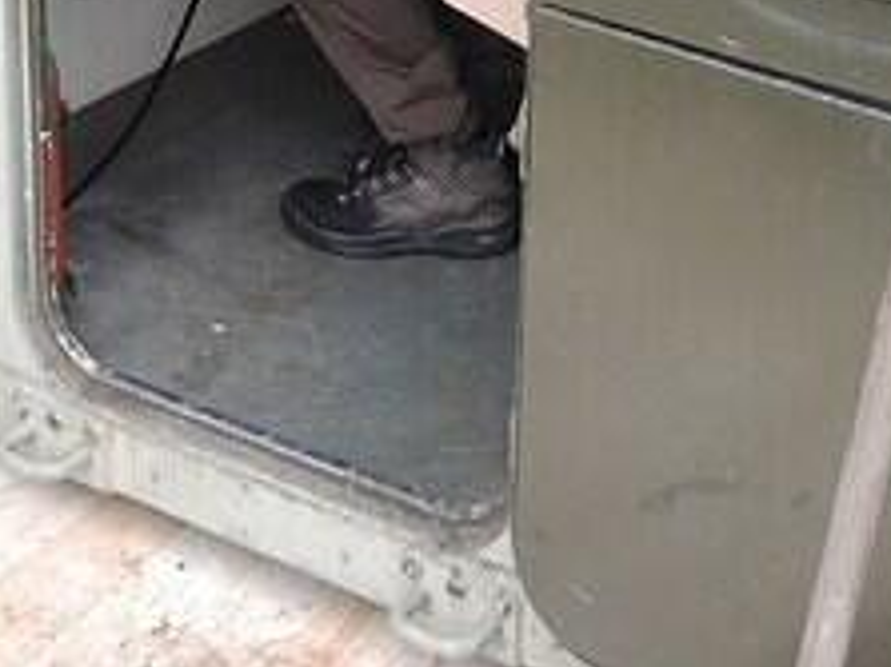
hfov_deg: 22.7
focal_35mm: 86
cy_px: -284
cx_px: 376
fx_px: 2212
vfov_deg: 16.0
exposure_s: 1/200
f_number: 2
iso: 80
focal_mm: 6.5
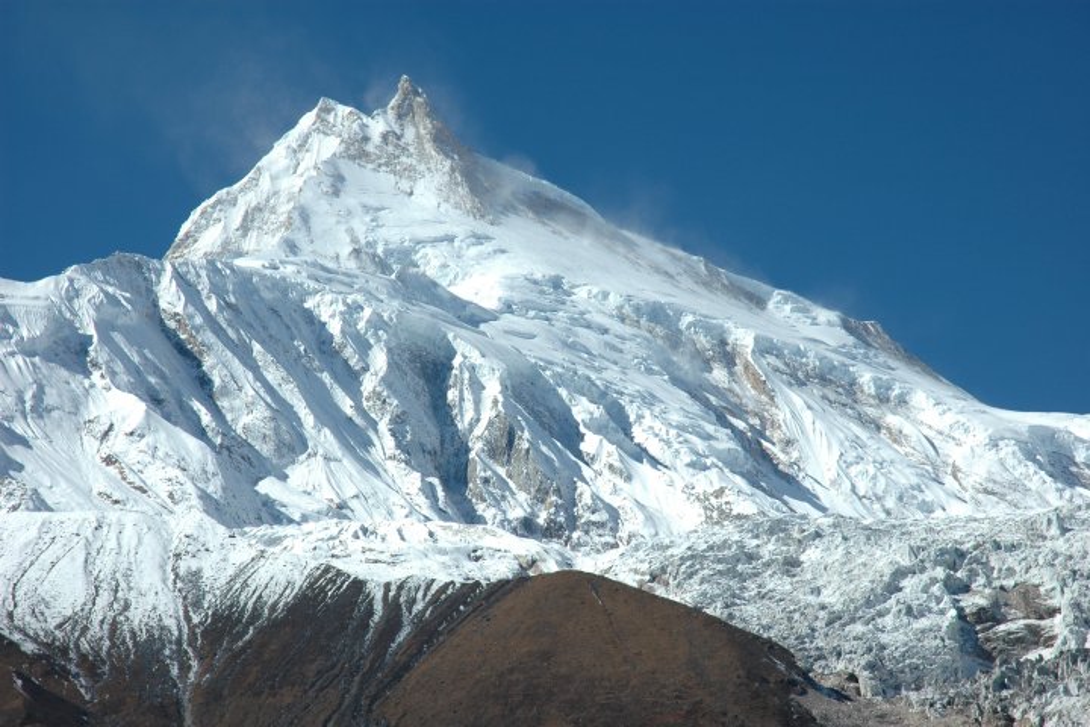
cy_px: 364
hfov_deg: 19.5
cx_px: 545
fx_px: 3179
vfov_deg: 13.0
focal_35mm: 105
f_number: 11
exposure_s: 1/500
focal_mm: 70
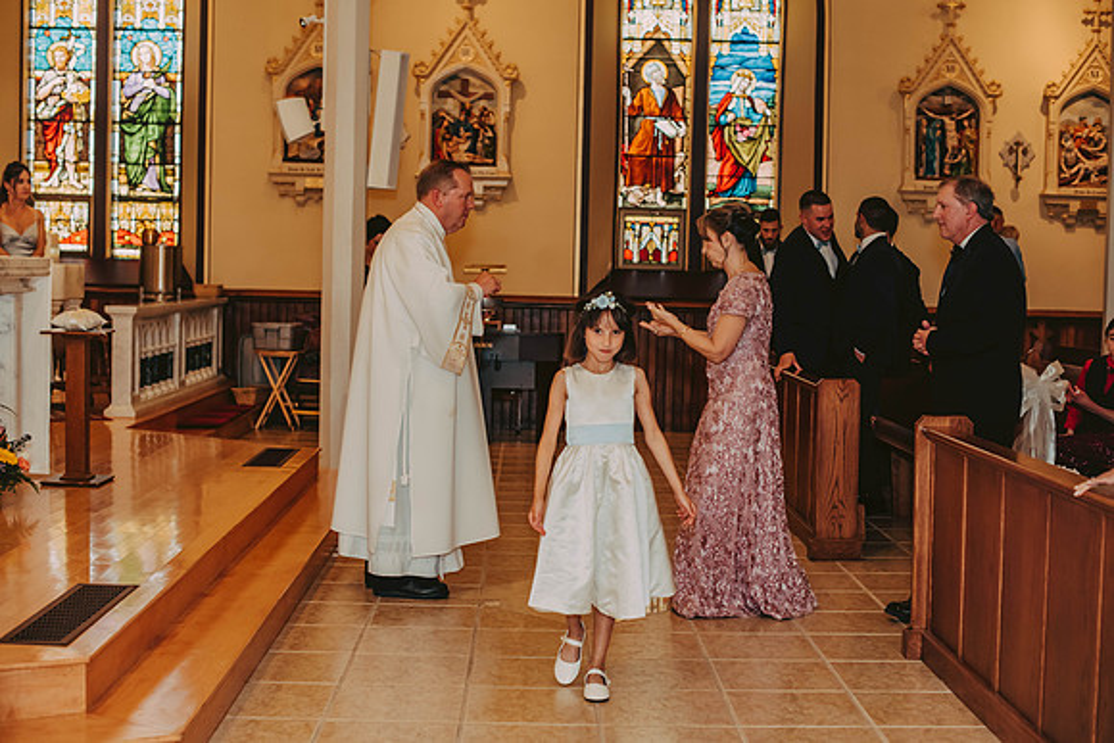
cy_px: 372
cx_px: 557
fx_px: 1548
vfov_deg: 27.0
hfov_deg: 39.6
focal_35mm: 50
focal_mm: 50
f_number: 2.8
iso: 800
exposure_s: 1/125
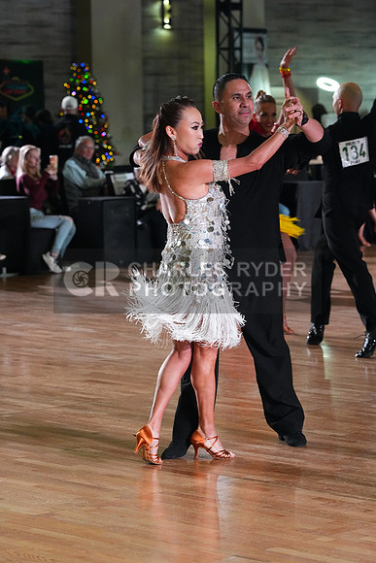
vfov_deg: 15.6
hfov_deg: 10.5
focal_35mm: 131
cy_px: 282
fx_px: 2051
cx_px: 188
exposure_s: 1/400
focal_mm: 131
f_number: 5.6
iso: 8000
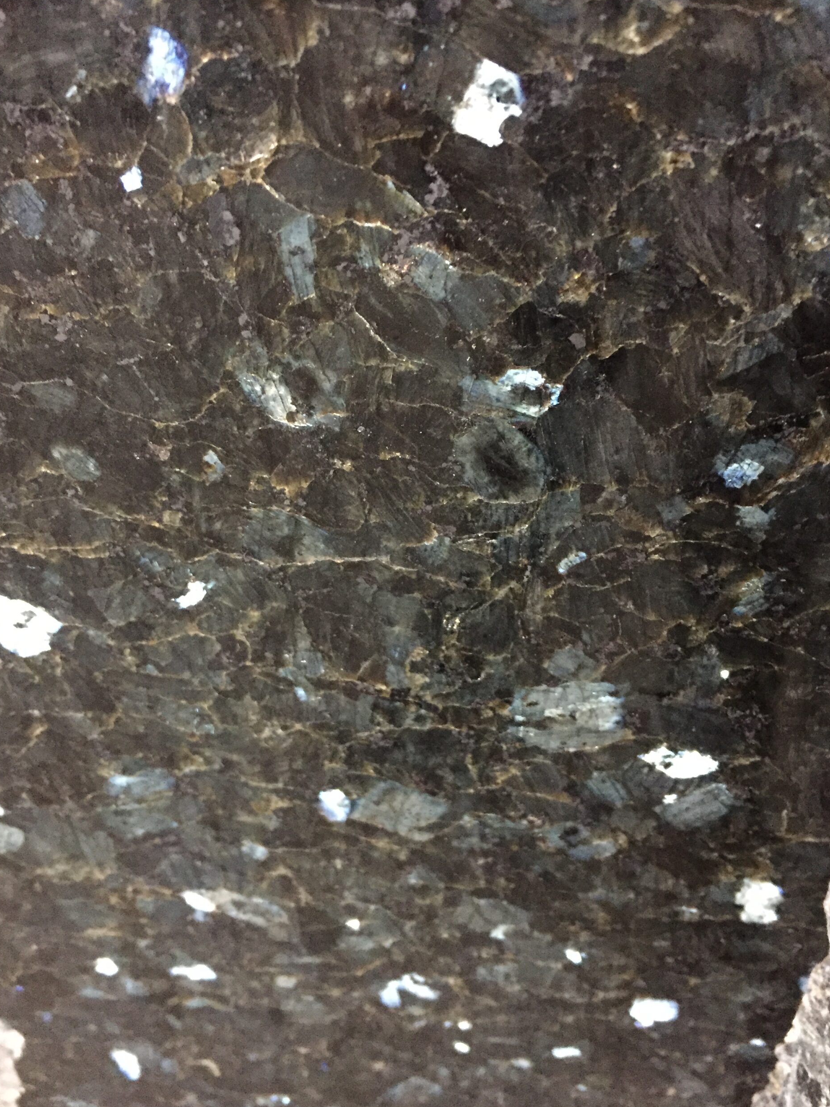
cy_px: 569
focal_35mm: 30
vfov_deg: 60.0
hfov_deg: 46.8
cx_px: 411
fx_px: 959
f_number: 2.2
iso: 400
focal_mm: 4.15
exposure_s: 1/15
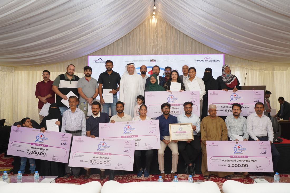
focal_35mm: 29
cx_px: 145
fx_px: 234
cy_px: 96
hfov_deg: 63.7
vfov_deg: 44.9
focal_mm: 29
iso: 2500
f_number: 10
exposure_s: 1/160
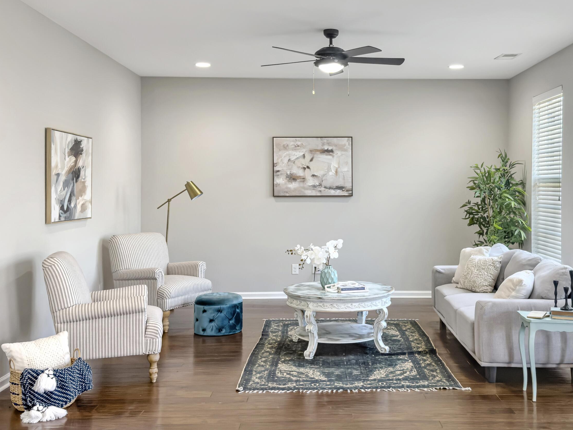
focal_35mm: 42
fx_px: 695
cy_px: 188
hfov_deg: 44.6
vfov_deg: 34.3
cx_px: 341
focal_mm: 6.76
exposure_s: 1/120
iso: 200
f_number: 1.8
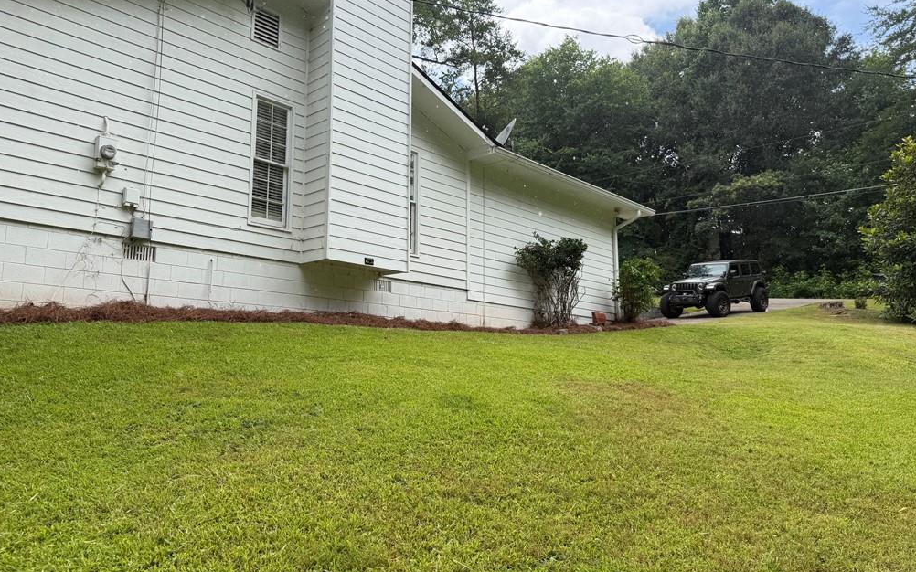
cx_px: 450
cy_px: 270
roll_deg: +3.3
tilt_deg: +17.2
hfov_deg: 70.4
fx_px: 649
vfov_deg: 47.6
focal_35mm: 26
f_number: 1.78
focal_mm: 6.76
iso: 100
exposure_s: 1/2053
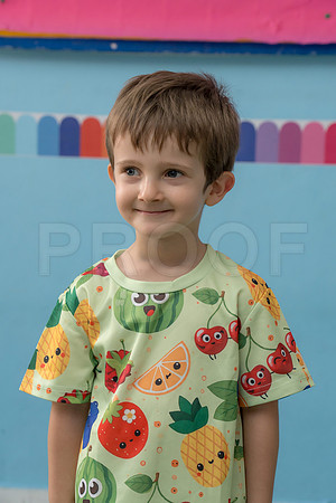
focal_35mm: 105
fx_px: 1470
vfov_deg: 19.5
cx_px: 168
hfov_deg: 13.0
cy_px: 252
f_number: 8
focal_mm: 105
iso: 1000
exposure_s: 1/160
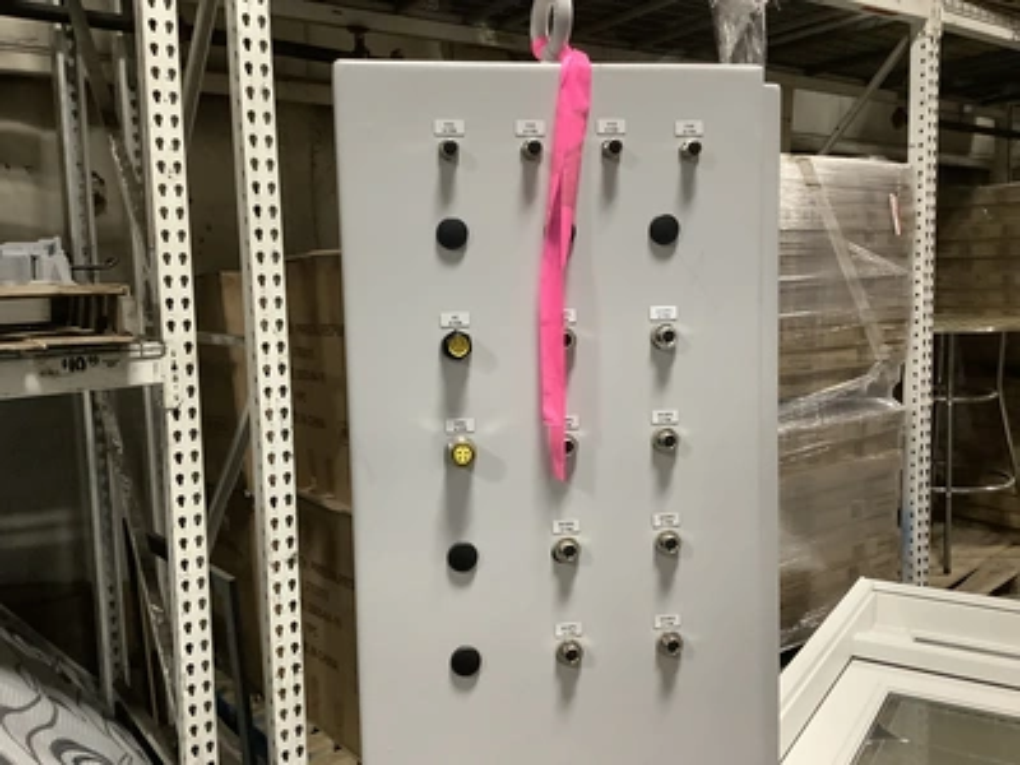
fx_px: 913
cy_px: 382
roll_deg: +1.9
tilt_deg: -7.9
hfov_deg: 58.4
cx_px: 510
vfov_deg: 45.4
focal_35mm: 31
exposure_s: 1/33
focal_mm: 3.3
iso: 320
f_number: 2.4
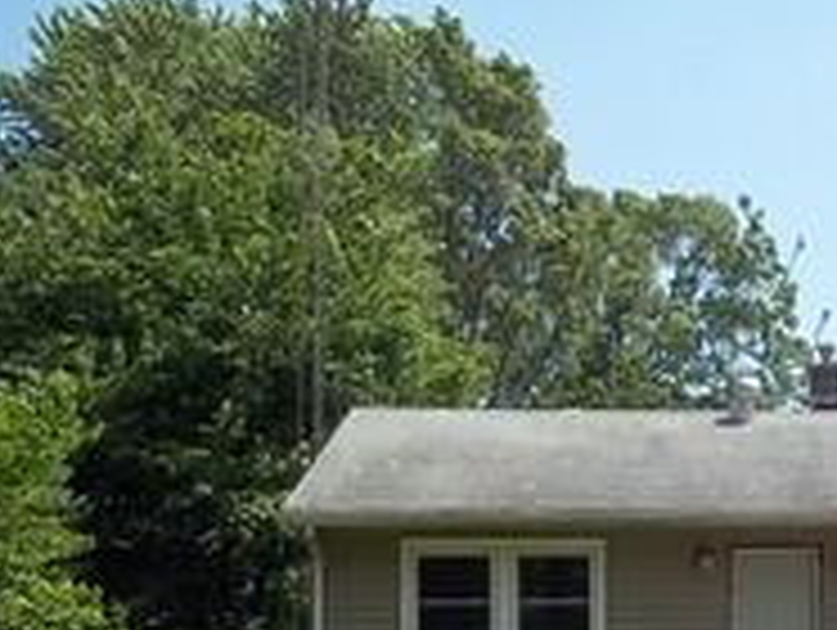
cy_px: 540
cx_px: 738
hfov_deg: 28.0
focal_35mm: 67
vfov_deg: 21.6
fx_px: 1622
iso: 80
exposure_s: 1/160
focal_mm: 6.5
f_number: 8
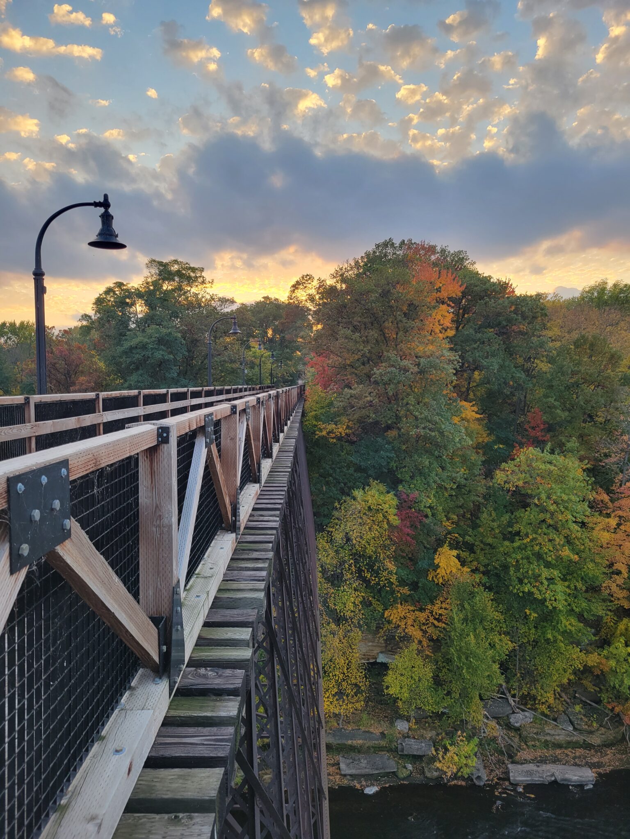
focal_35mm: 26
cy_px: 420
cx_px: 315
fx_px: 631
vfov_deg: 67.3
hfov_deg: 53.1
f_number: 1.8
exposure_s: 1/120
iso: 50
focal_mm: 5.4
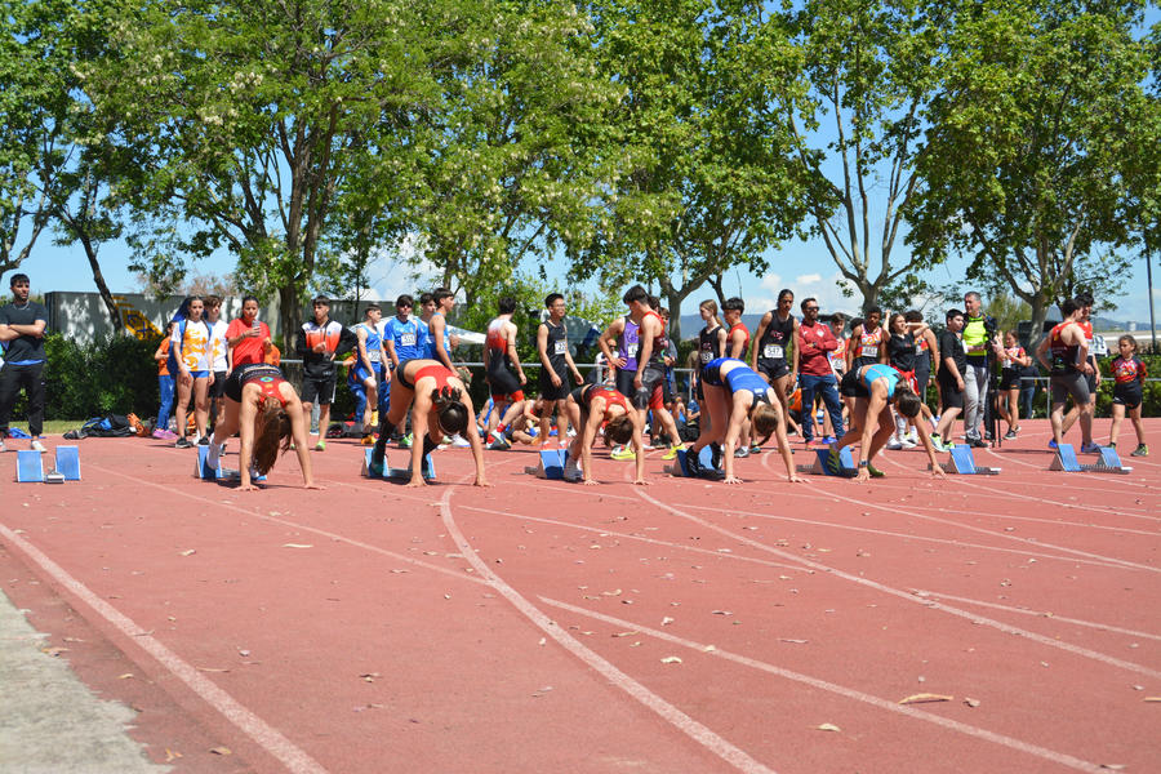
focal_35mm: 57
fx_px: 1838
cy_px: 387
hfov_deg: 35.1
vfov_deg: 23.8
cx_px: 580
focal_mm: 38
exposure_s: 1/1600
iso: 400
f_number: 6.3
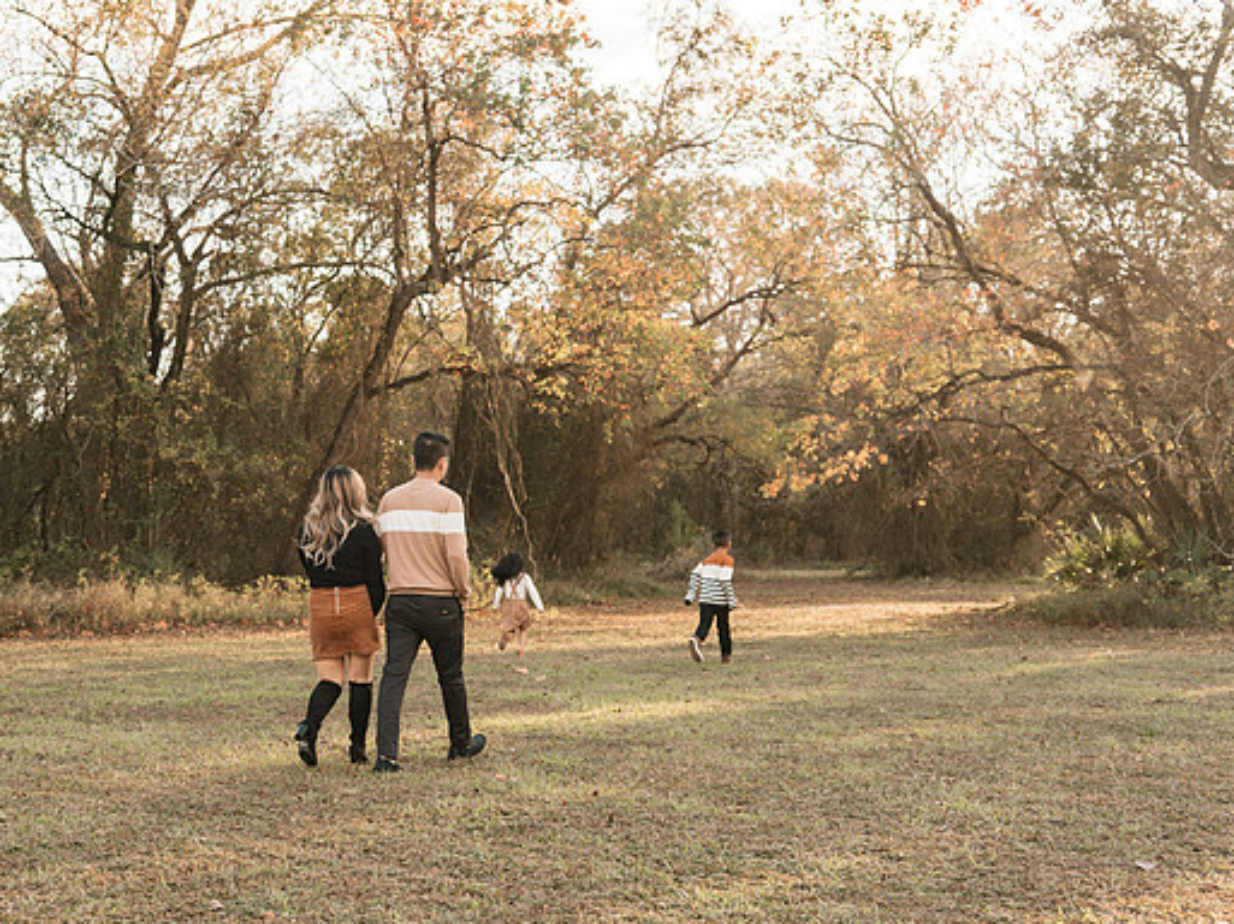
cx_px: 406
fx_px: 1746
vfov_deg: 29.6
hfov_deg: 38.5
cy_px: 484
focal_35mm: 49
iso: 125
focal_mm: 35
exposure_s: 1/500
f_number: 4
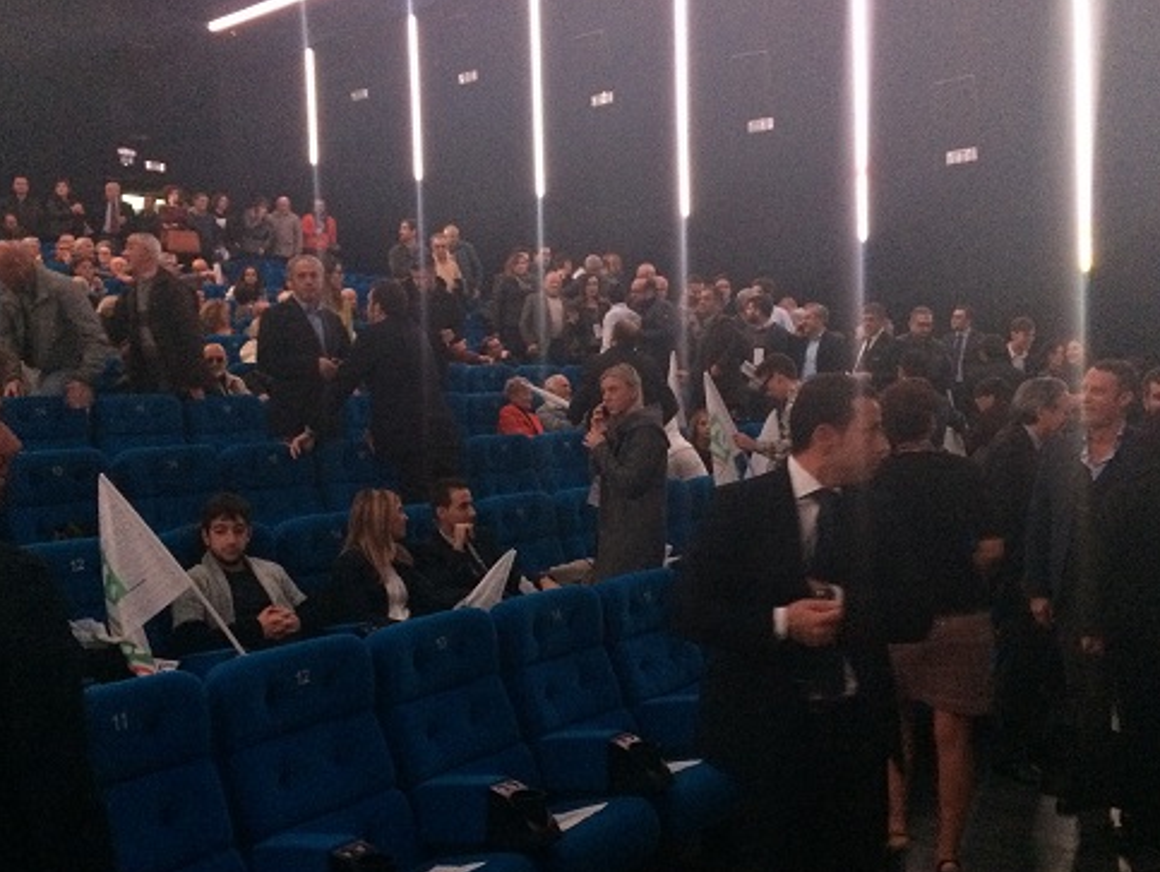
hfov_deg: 51.3
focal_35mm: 36
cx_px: 557
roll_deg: +1.7
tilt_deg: -2.0
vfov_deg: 39.7
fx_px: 1207
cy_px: 447
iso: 500
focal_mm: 4.15
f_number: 2.2
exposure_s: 1/17
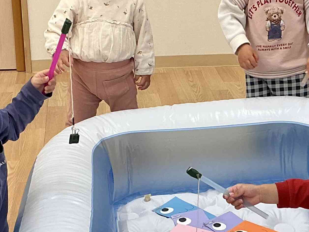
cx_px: 181
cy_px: 124
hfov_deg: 21.1
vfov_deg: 15.9
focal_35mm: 93
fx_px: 830
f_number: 1.8
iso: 40
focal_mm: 3
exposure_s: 1/120
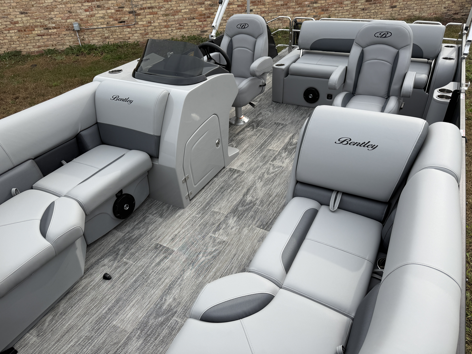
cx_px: 236
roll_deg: +4.1
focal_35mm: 24
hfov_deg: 71.6
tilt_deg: -33.5
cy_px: 177
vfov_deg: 56.8
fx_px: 327
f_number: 1.78
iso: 80
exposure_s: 1/2053
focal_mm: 6.76
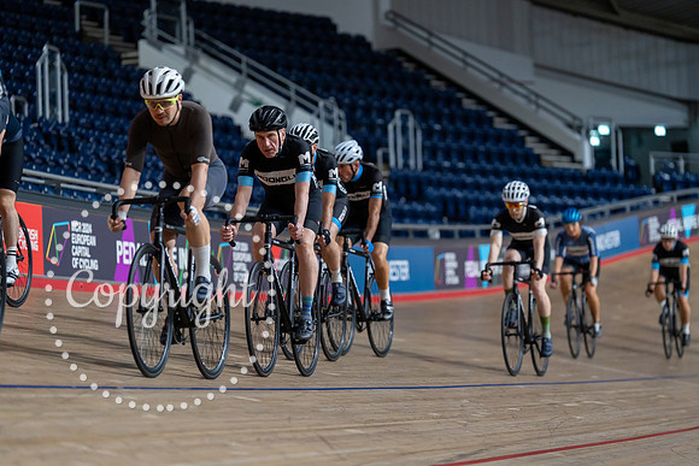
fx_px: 2835
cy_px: 233
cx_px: 350
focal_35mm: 146
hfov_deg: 14.1
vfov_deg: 9.4
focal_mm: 146
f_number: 2.8
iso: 3200
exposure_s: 1/800
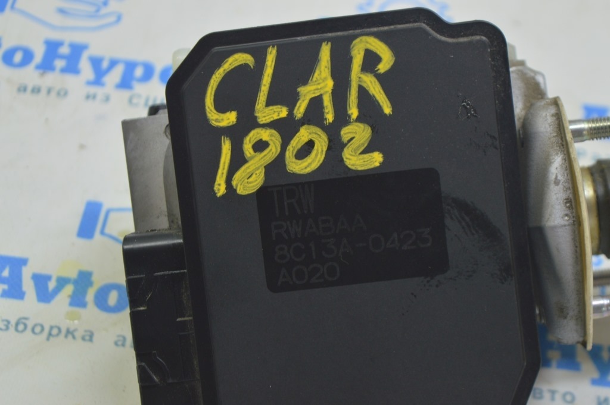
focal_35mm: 82
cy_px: 202
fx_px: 1397
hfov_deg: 24.6
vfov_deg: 16.5
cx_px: 305
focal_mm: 55
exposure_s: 1/20
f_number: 5.6
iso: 400
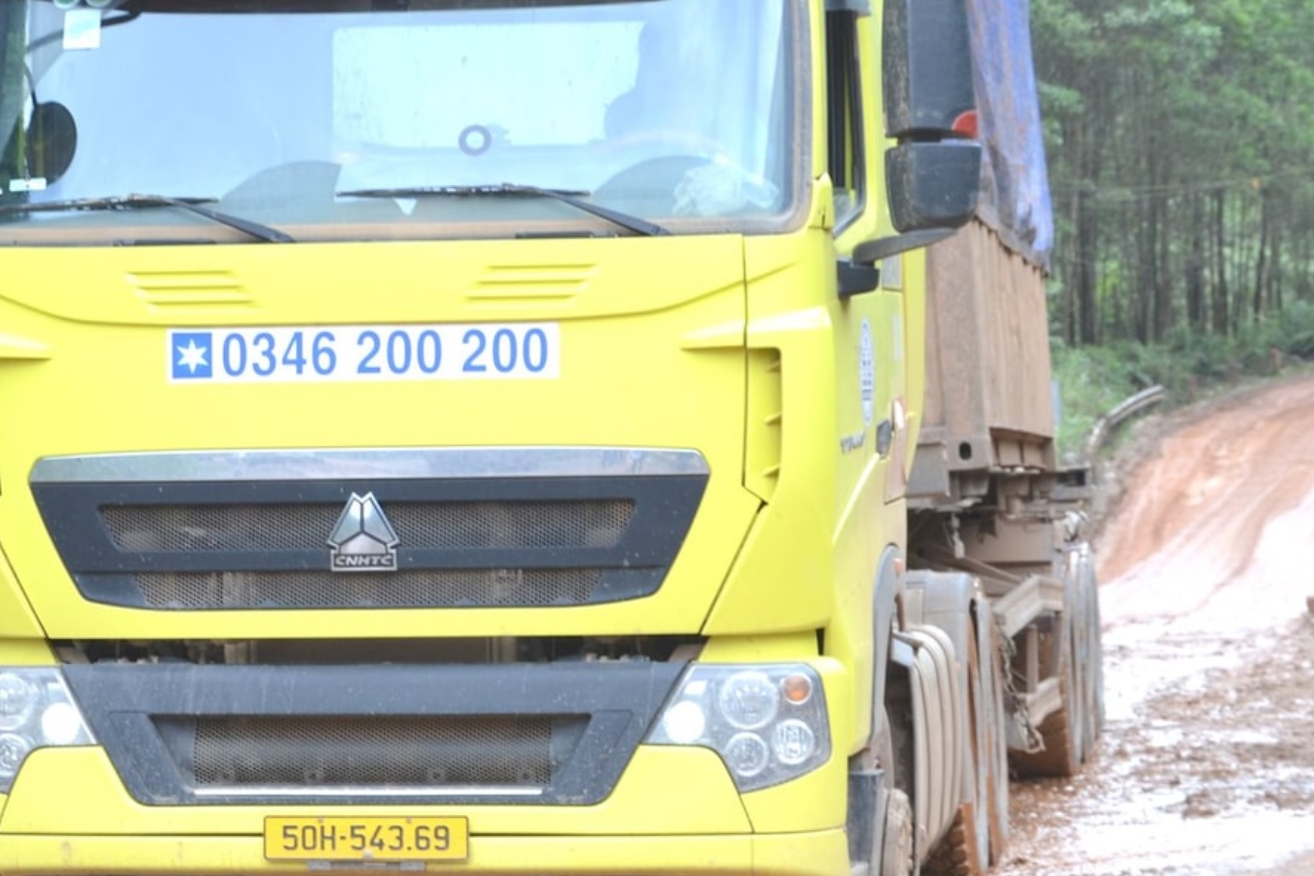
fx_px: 5331
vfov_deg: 9.4
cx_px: 507
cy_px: 581
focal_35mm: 146
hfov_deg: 14.0
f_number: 5.6
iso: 280
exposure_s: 1/125
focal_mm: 45
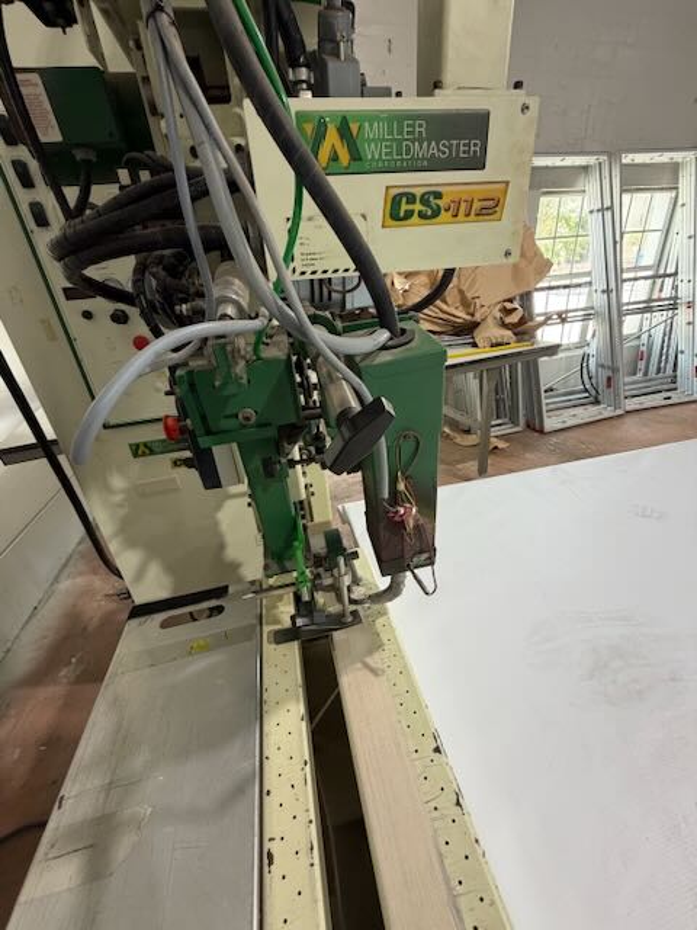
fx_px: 376
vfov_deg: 102.1
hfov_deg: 85.7
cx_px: 348
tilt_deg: -25.6
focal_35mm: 14
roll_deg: +5.3
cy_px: 465
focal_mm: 2.22
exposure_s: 1/121
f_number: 2.2
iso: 250
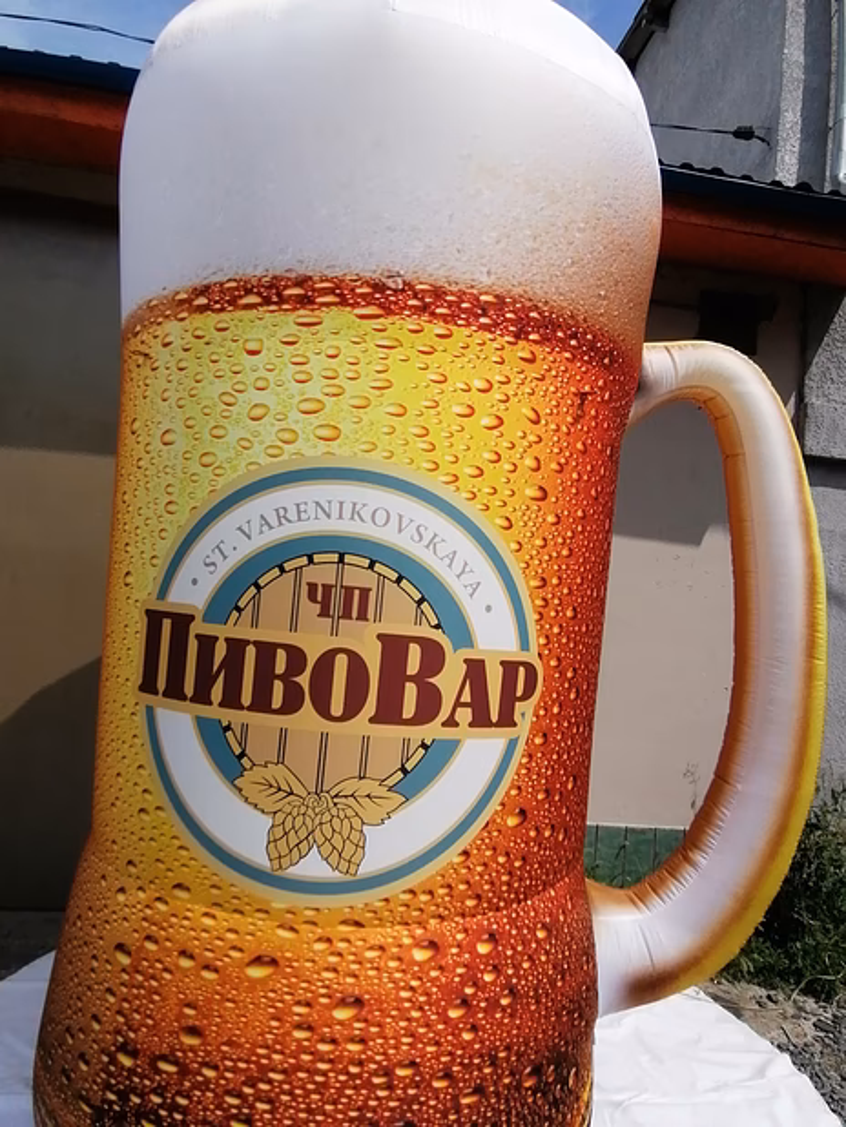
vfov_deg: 71.6
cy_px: 564
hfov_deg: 56.8
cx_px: 423
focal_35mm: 24
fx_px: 782
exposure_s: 1/2262
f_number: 2.4
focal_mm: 2.7
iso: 50
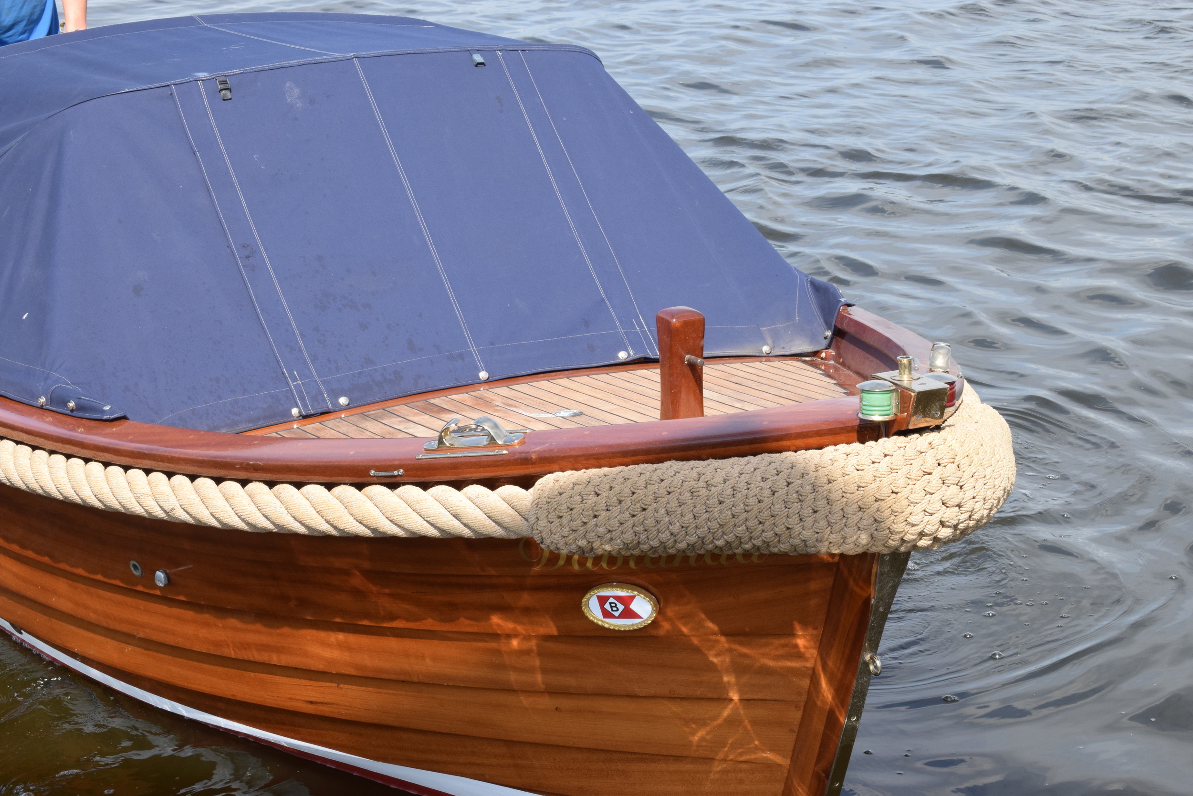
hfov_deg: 24.6
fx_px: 2734
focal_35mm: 82
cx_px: 596
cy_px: 398
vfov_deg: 16.6
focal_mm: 55
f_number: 18
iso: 640
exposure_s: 1/200
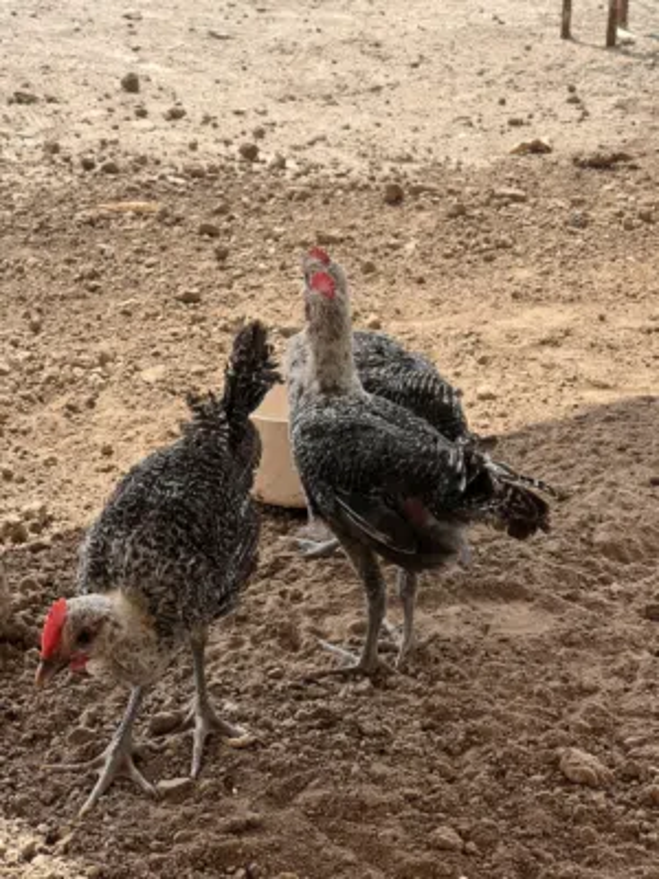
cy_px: 440
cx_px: 330
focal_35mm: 77
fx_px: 1955
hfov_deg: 19.1
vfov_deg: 25.3
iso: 32
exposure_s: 1/455
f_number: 2.8
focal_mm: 9
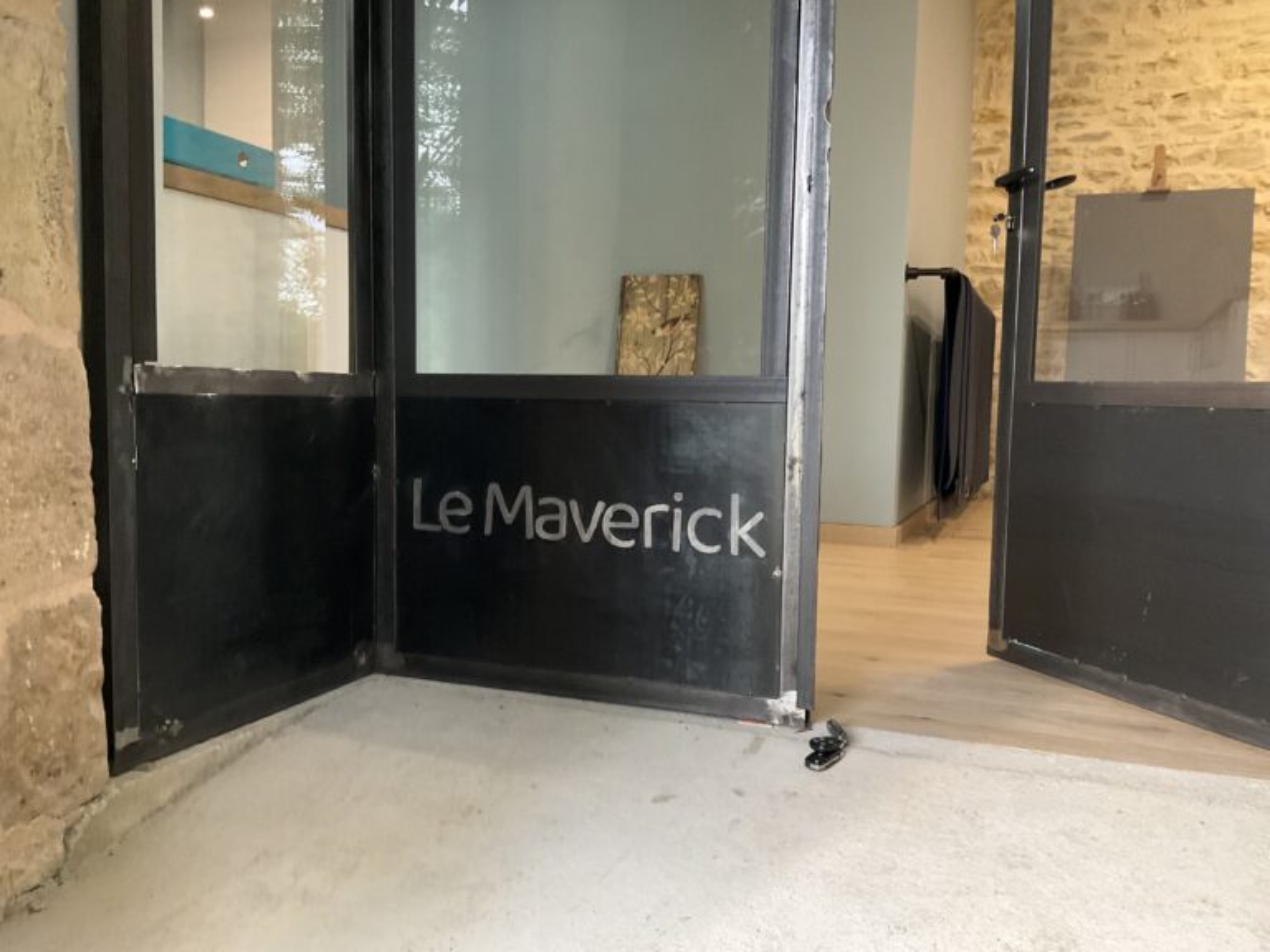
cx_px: 635
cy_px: 476
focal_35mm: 29
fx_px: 1064
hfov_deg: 61.7
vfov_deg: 48.2
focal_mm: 3
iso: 250
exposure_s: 1/60
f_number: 1.8
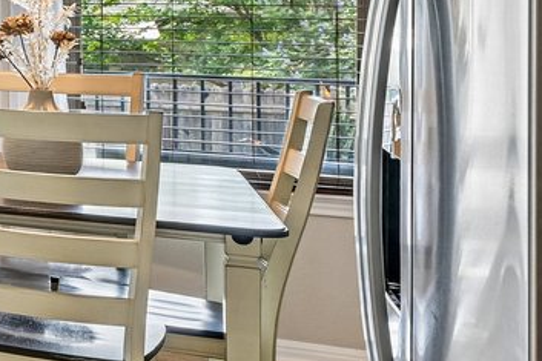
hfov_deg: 13.5
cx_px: -874
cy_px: -16
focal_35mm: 87
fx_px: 1309
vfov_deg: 15.4
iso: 200
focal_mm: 15
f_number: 6.7
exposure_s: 1/15
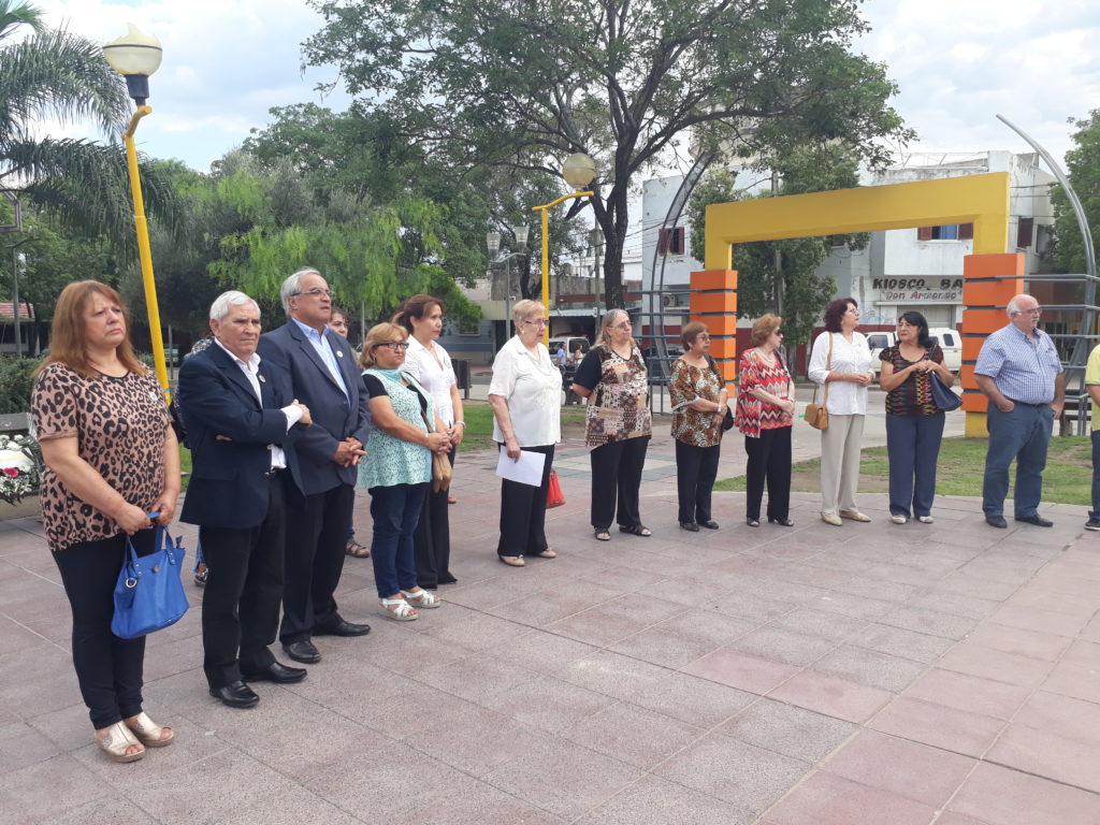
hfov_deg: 65.3
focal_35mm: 27
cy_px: 412
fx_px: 858
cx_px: 550
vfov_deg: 51.4
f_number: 1.9
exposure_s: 1/250
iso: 40
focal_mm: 3.6
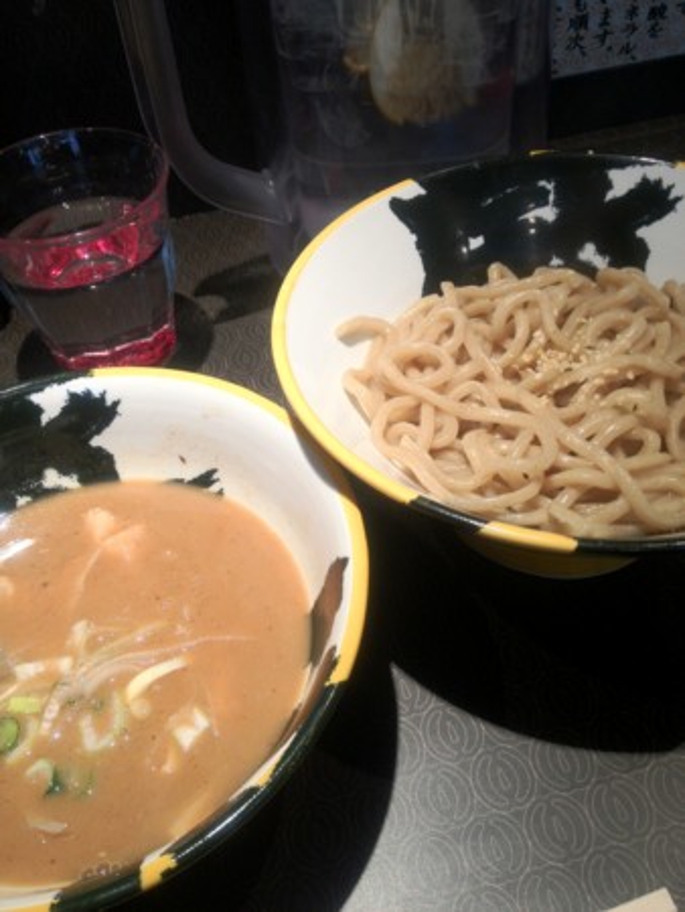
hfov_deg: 40.7
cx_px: 342
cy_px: 456
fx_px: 923
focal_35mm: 35
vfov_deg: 52.6
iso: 64
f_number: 2.4
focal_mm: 4.28
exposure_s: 1/30
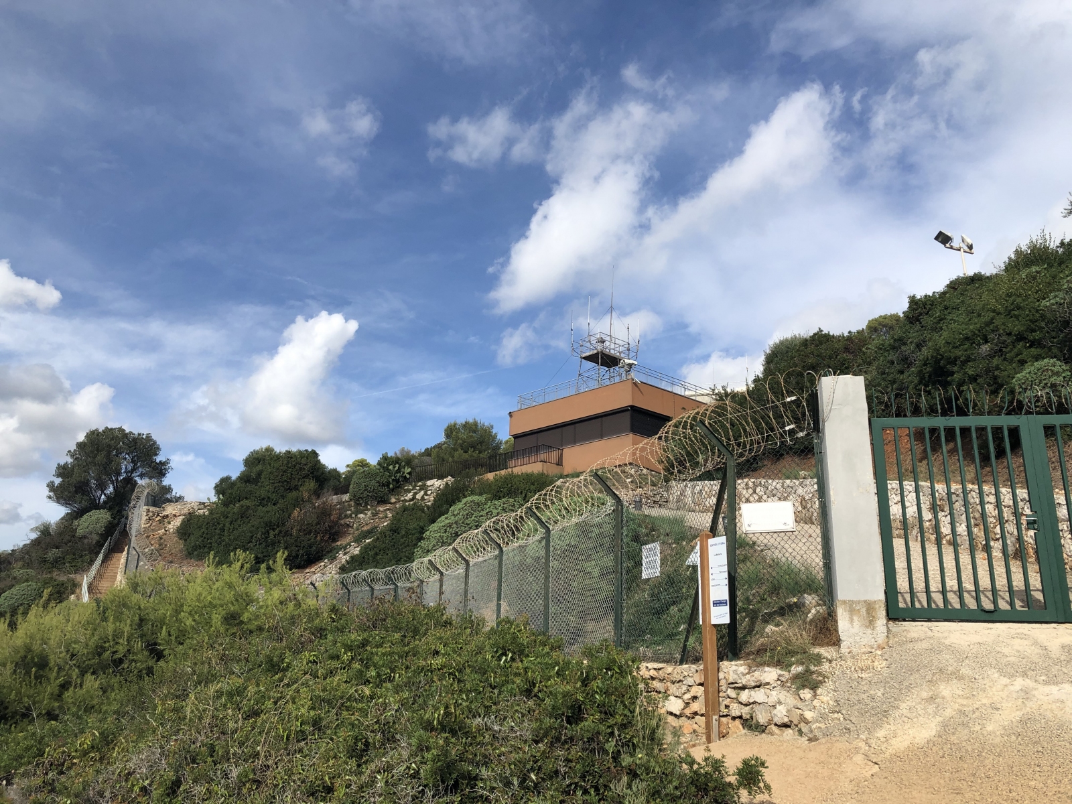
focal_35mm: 28
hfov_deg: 63.4
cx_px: 536
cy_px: 402
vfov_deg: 49.7
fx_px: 867
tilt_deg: +17.6
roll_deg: -2.7
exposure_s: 1/2525
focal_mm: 3.99
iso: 25
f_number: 1.8
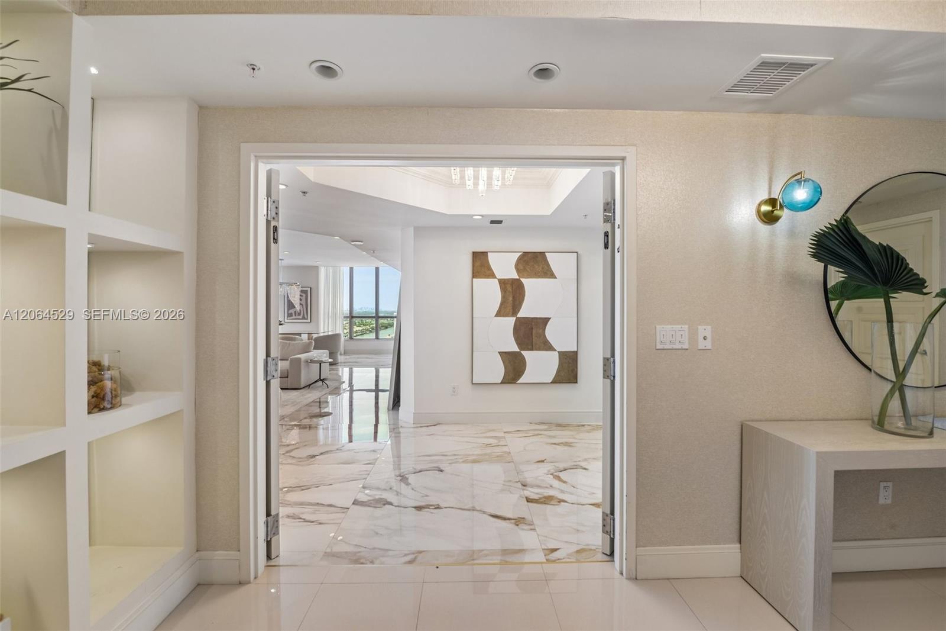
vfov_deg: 81.2
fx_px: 368
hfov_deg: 104.3
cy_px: 316
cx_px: 473
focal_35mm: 14
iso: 200
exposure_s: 1/20
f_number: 9
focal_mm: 14
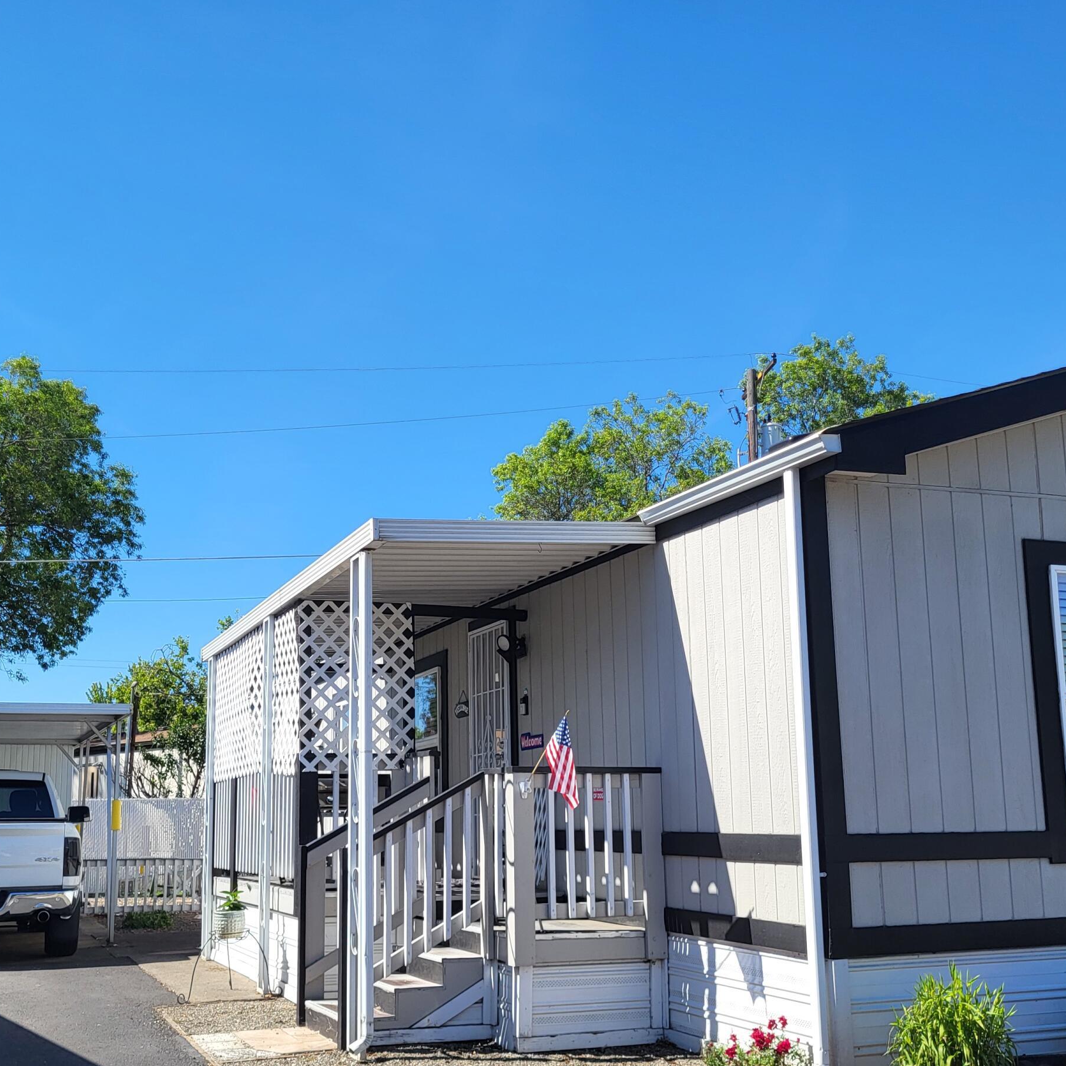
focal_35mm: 38
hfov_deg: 43.8
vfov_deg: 43.7
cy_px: 628
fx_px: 1324
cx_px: 488
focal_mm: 5.4
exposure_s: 1/1623
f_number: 1.8
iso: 40
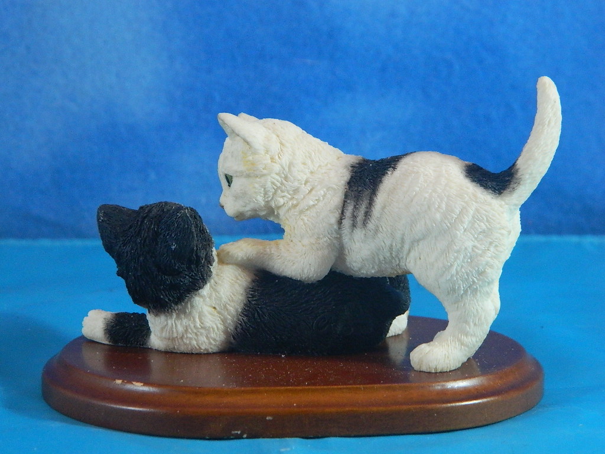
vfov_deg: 17.6
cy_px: 227
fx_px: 1468
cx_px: 302
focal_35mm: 84
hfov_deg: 23.3
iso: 400
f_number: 4.2
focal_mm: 15.1
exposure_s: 1/30
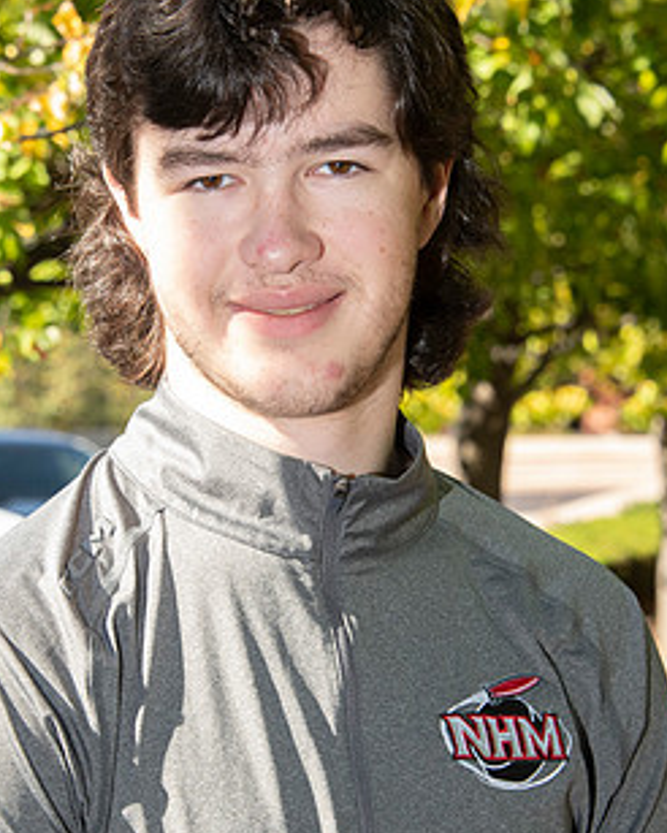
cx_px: 252
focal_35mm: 186
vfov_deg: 10.4
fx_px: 4585
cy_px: 438
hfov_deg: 8.3
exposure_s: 1/160
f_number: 10
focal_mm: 105
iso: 800
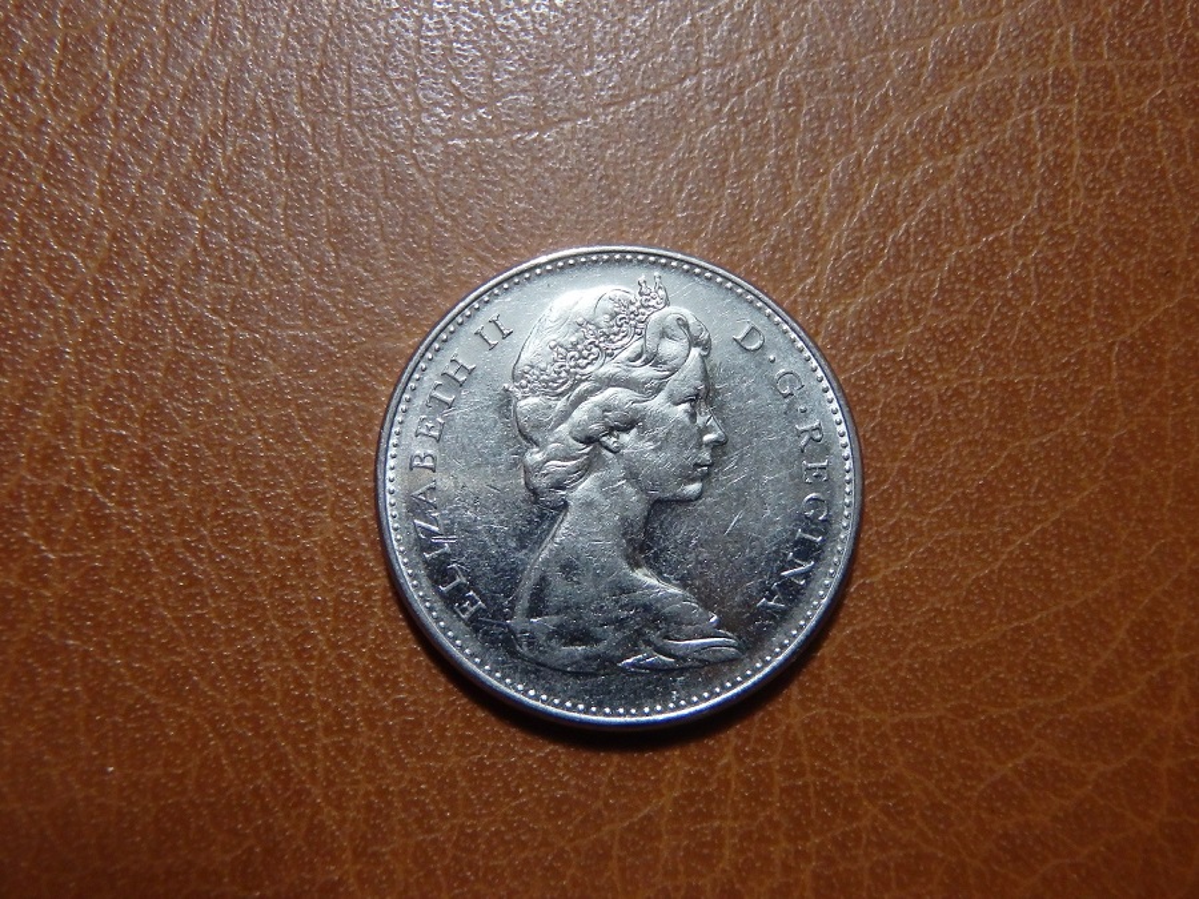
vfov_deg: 38.7
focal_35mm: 37
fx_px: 1282
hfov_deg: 50.1
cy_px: 450
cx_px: 600
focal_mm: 6.6
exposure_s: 1/60
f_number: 4.7
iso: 800
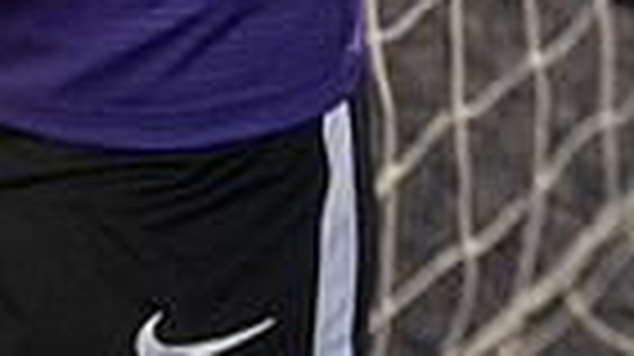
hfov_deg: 15.8
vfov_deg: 8.1
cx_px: 22
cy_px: -599
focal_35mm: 134
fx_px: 2251
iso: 200
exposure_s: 1/250
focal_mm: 40
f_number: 4.5
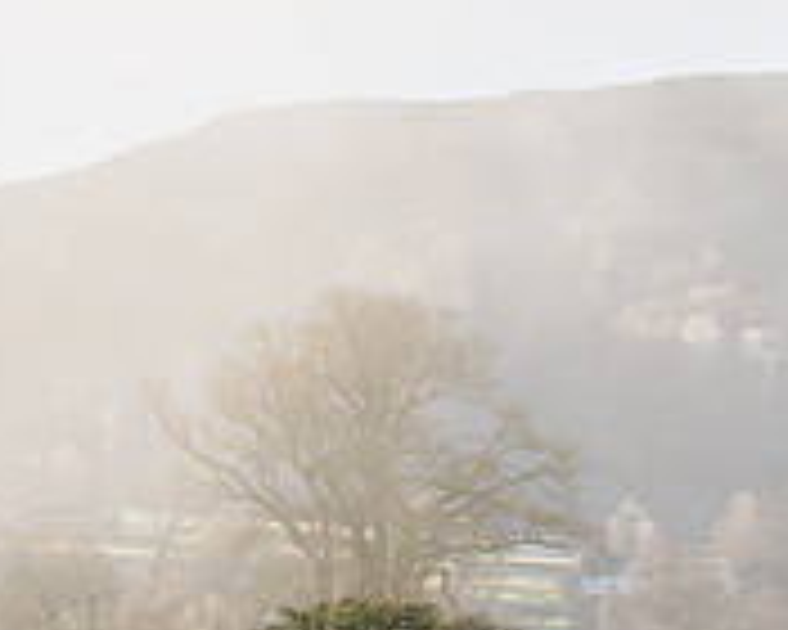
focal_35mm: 486
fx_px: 11334
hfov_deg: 4.0
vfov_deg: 3.2
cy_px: 465
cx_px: 373
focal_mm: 60
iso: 400
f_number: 5.6
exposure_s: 1/800
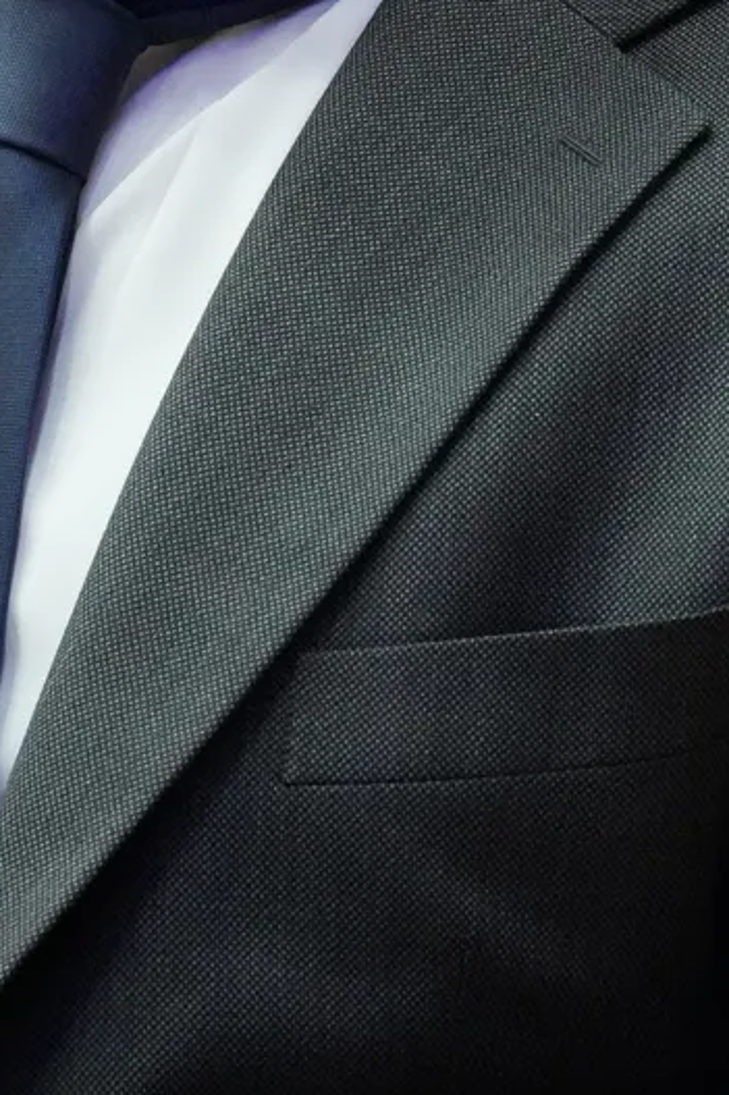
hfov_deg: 4.9
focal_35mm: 282
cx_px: 114
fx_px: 8571
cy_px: 168
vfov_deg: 7.3
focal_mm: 66
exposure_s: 1/100
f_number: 5.6
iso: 6400
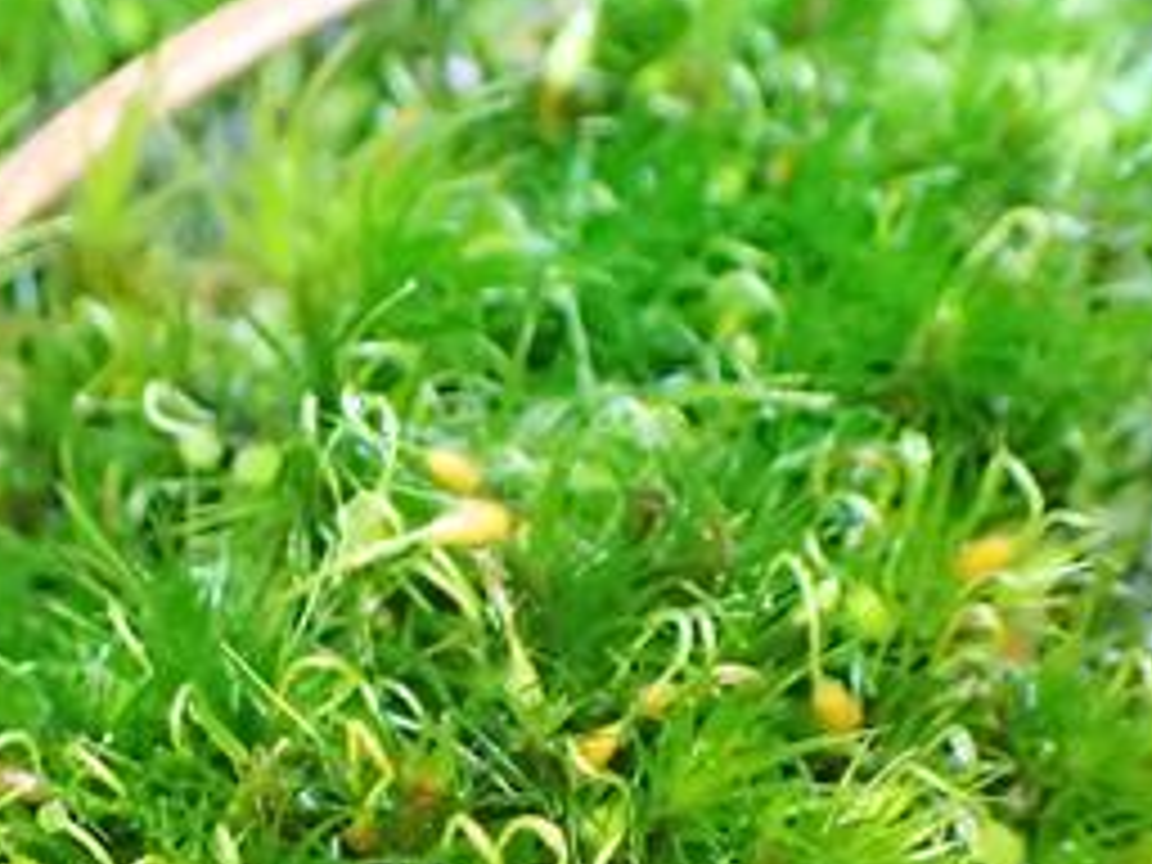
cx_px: 288
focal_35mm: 75
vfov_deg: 18.8
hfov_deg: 25.7
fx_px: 2496
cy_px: 972
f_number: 2.3
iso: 1000
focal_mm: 5.5
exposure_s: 1/30
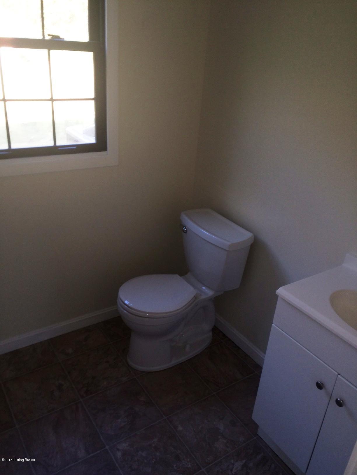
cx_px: 178
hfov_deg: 48.2
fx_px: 399
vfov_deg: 61.7
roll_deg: -3.2
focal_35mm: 29
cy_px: 238
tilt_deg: -26.4
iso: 32
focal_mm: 4.15
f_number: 2.2
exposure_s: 1/46
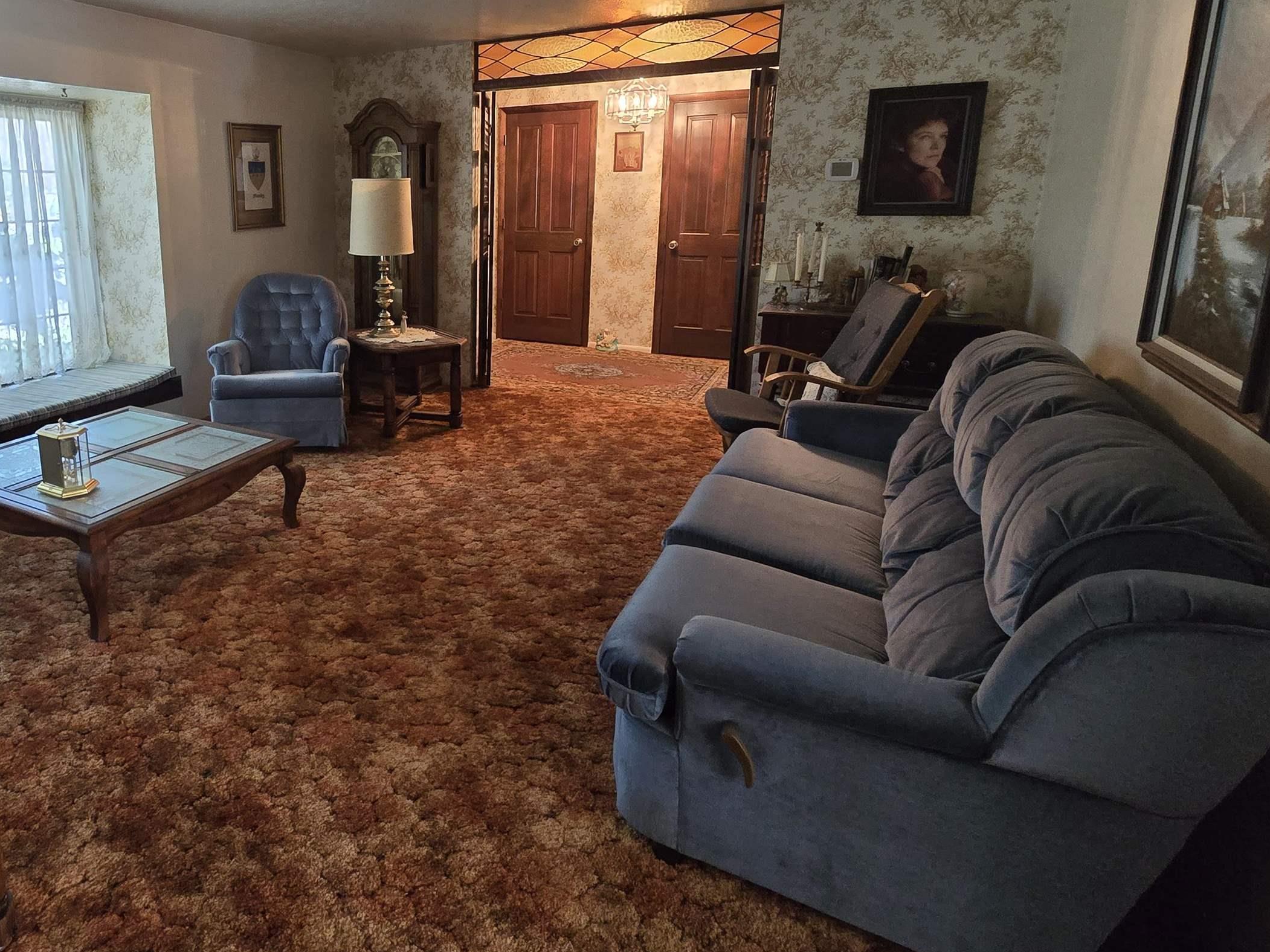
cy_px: 366
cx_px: 386
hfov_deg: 80.7
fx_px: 697
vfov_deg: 67.8
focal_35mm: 19
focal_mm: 2.2
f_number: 2.2
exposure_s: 1/60
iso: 640
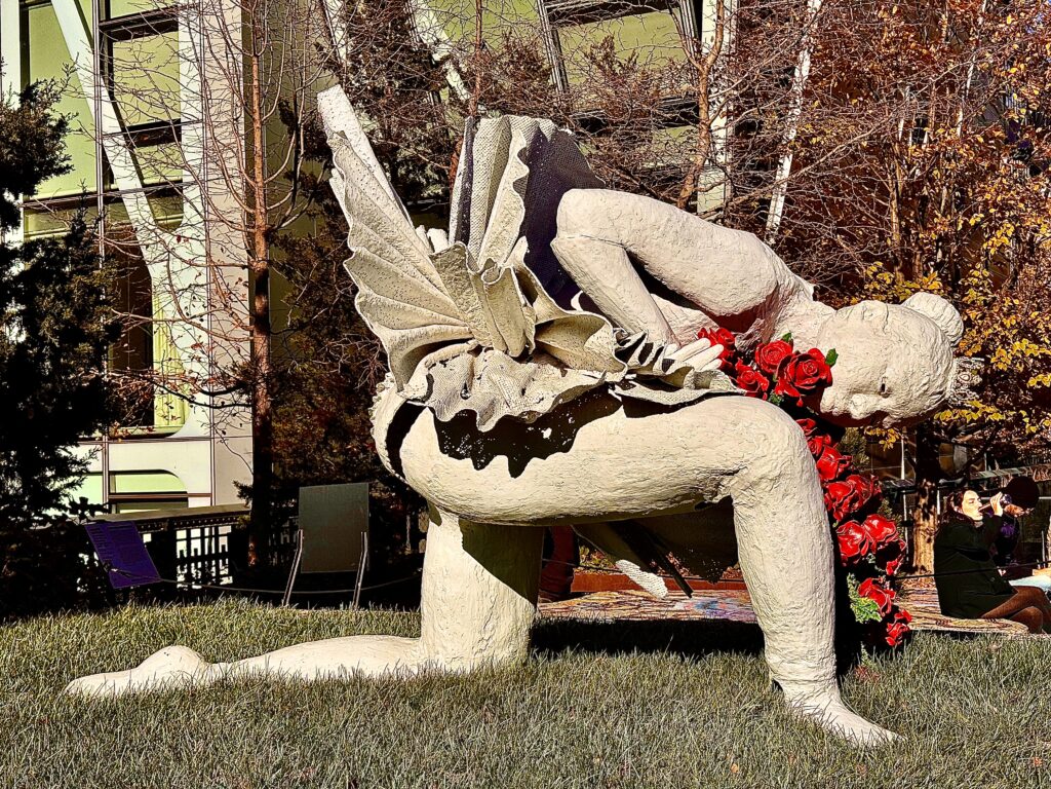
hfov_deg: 39.7
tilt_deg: +2.8
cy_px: 394
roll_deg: +1.7
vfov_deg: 30.3
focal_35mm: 48
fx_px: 1457
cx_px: 526
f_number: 1.78
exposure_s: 1/10526
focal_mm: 6.76
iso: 64
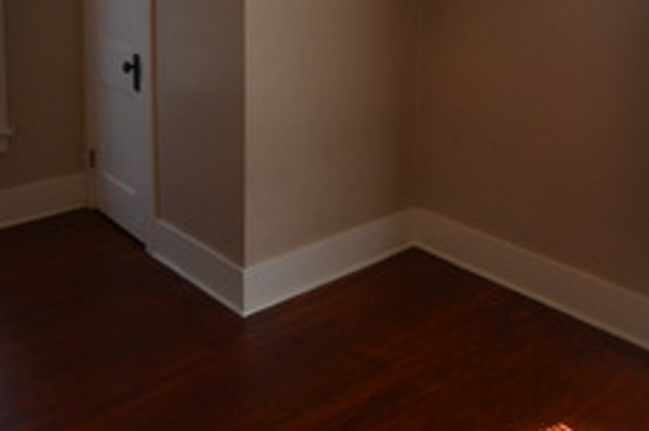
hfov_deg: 46.1
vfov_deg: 29.3
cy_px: -21
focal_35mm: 42
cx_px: 397
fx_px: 756
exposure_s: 1/125
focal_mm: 10
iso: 400
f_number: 5.6
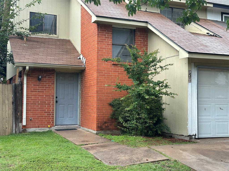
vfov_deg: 30.3
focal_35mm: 48
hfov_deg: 39.7
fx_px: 318
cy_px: 86
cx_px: 114
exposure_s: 1/704
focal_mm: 6.86
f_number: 1.78
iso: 64
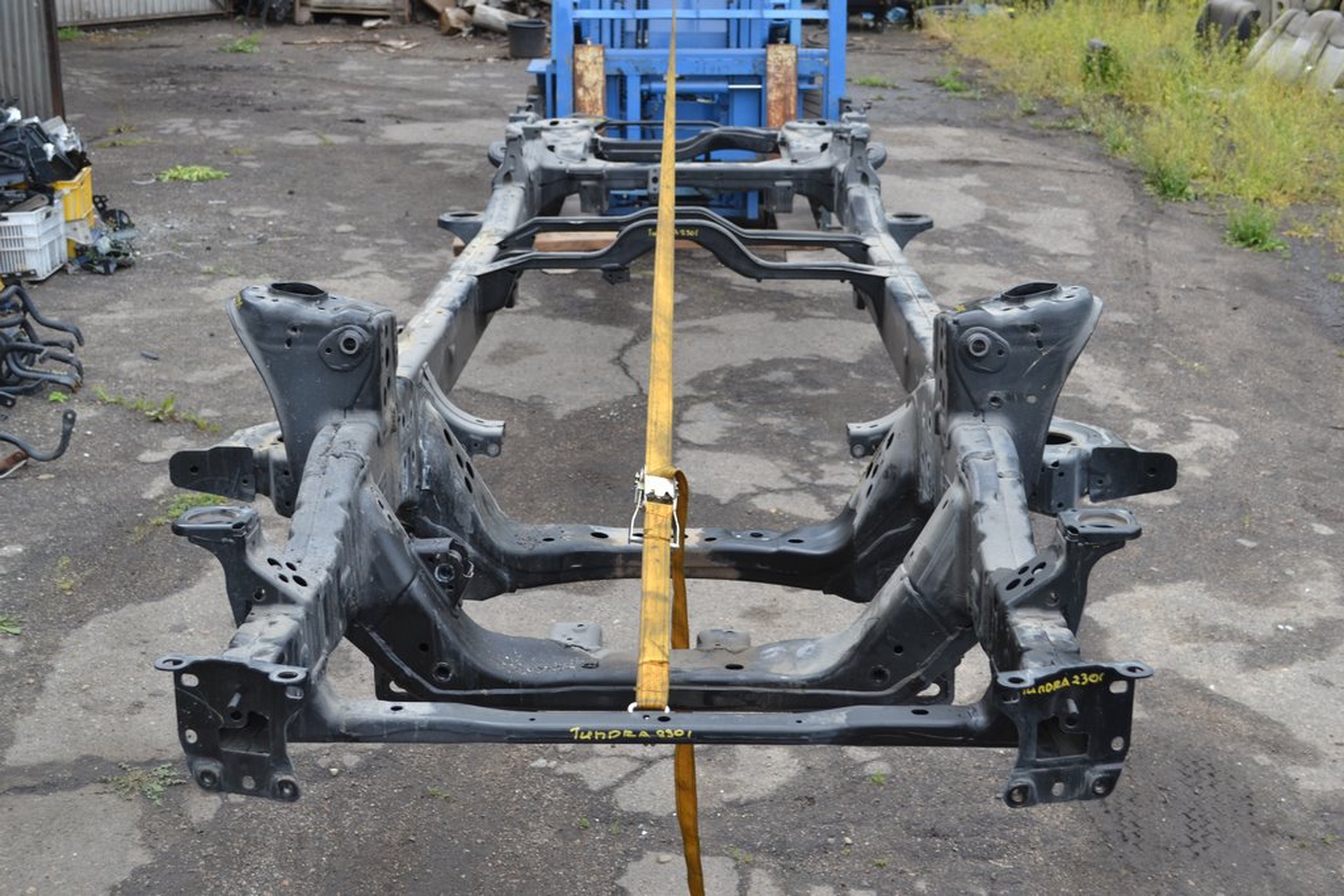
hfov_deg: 41.1
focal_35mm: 48
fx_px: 1792
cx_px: 672
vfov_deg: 28.1
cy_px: 448
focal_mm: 32
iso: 125
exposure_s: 1/125
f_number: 5.6
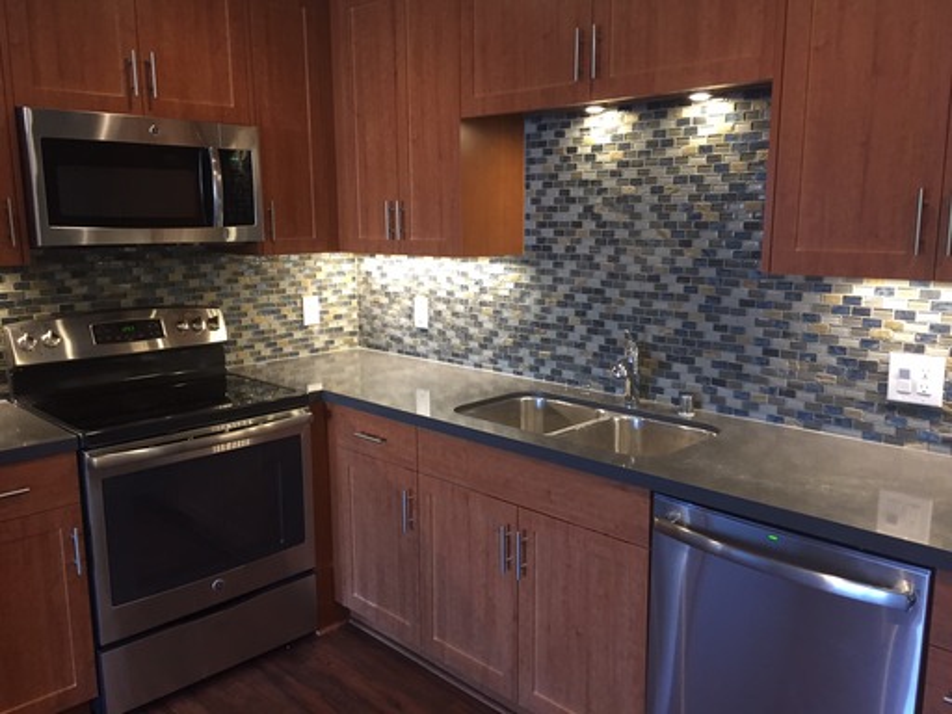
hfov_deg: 61.7
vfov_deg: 48.2
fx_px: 798
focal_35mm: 29
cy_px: 357
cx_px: 476
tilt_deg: -10.0
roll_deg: +0.8
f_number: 2.2
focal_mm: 4.15
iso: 125
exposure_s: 1/30
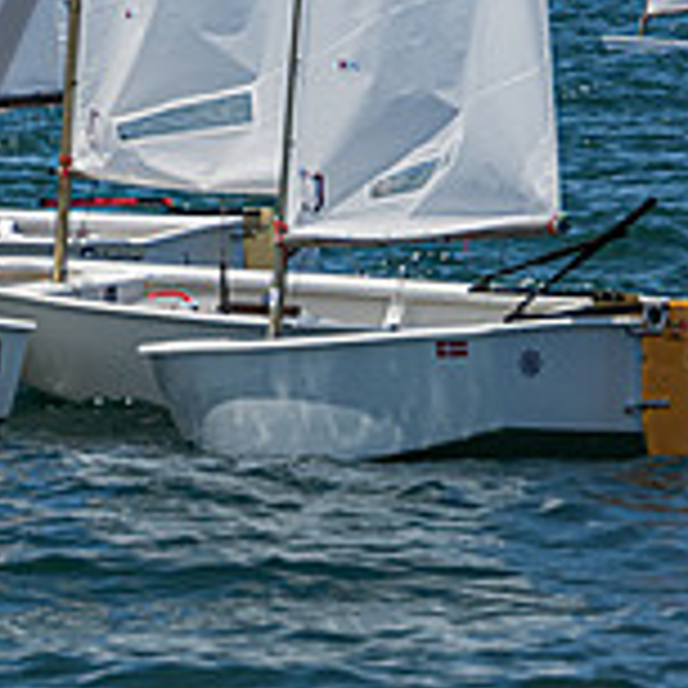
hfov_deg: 4.0
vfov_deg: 4.0
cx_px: -542
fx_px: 9714
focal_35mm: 432
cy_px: -103
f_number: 6.7
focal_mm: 125
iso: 250
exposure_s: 1/1600
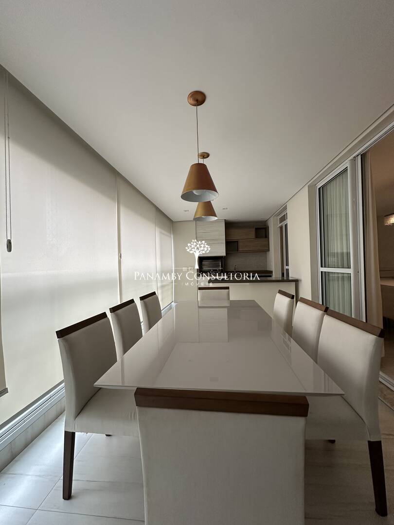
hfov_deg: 85.7
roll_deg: +0.9
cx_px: 197
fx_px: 212
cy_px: 262
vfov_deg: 102.1
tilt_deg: +1.2
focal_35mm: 14
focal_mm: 2.22
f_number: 2.2
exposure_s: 1/99
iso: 125
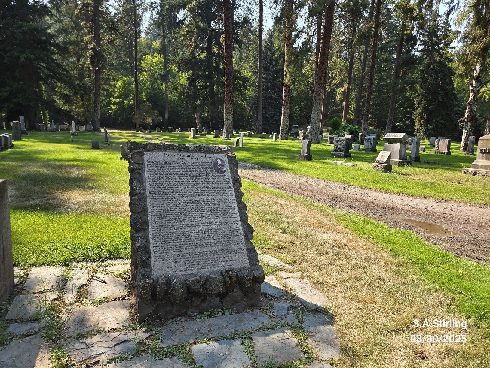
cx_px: 245
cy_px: 184
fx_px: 326
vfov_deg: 58.9
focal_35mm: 23
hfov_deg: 73.9
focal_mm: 6.3
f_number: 1.7
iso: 12
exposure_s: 1/187
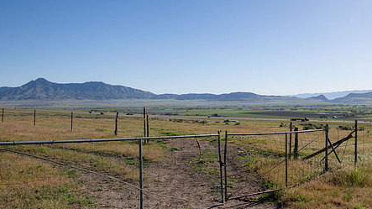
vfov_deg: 35.6
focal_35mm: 33
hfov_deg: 58.5
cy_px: 106
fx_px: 325
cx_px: 239
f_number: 8
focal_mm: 24
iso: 100
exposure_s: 1/640
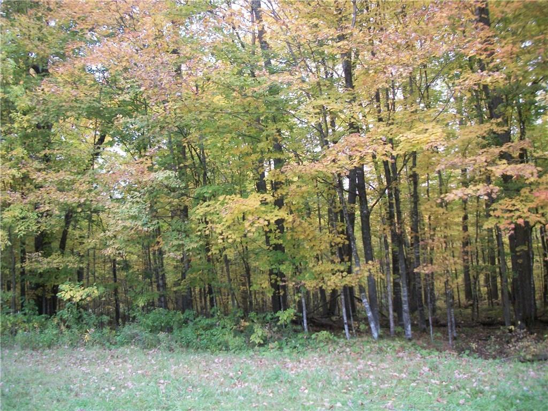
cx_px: 274
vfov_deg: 44.2
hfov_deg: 56.8
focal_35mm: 32
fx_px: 507
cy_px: 206
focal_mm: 5.7
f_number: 2.9
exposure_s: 1/30
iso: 250
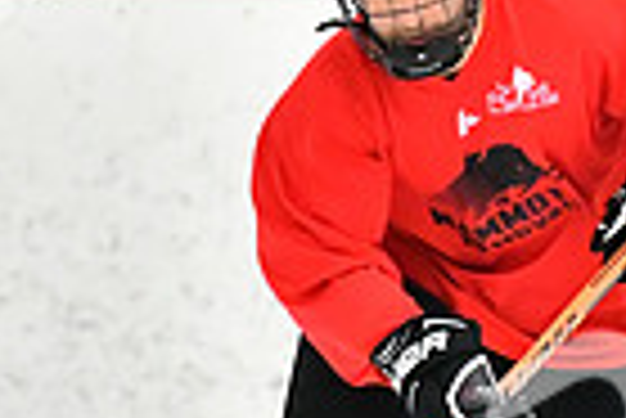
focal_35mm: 1158
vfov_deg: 1.2
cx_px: 757
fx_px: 20159
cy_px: 308
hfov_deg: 1.8
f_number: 2.8
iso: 6400
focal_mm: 185
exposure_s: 1/1600
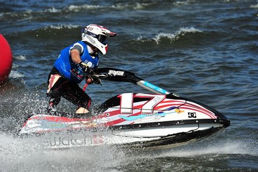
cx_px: 122
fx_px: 1247
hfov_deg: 11.8
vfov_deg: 7.9
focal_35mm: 174
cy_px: 86
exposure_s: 1/2000
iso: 200
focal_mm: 160
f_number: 5.6
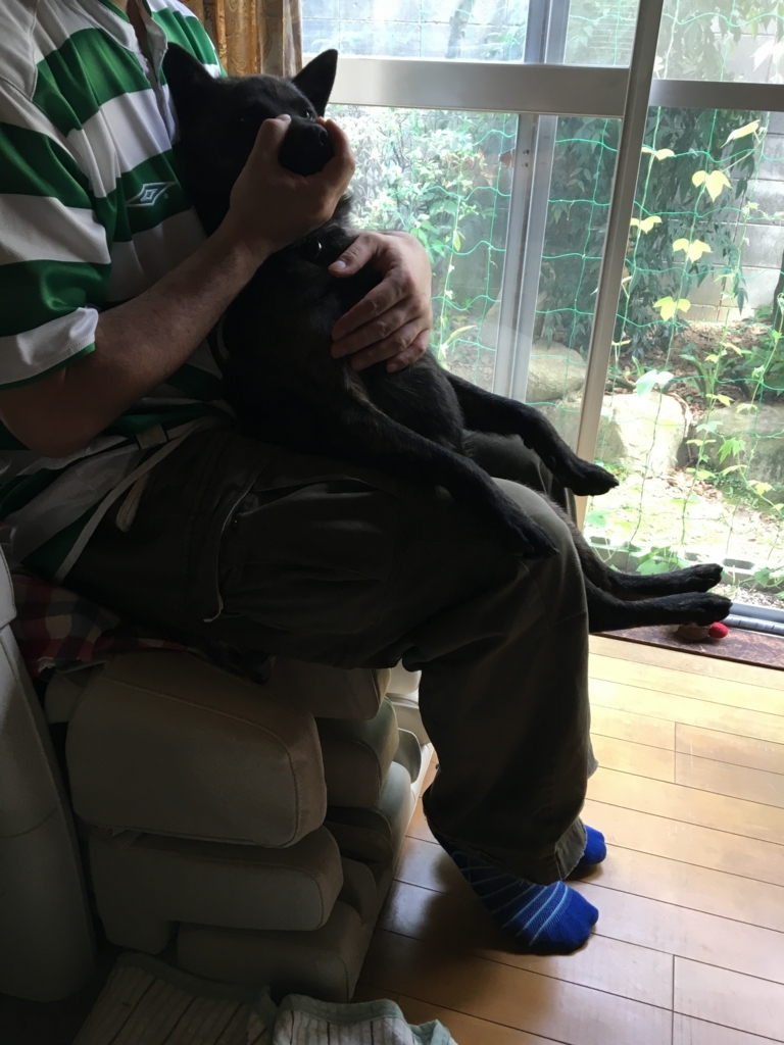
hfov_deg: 48.2
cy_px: 522
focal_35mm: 29
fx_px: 876
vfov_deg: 61.7
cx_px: 392
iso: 50
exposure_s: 1/30
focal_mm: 4.15
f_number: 2.2
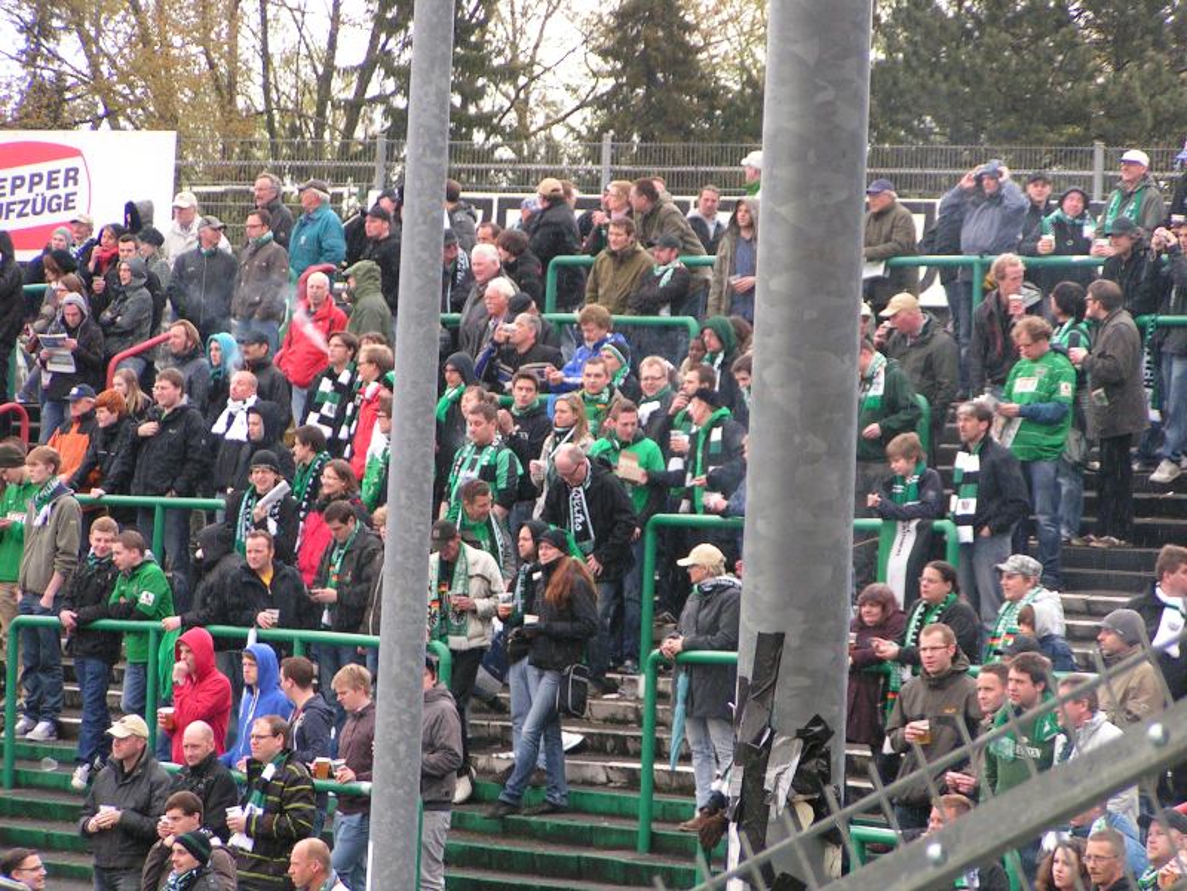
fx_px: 6755
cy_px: 446
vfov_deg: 7.5
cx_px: 594
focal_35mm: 197
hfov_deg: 10.0
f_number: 3.5
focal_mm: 30.1
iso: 125
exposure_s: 1/200
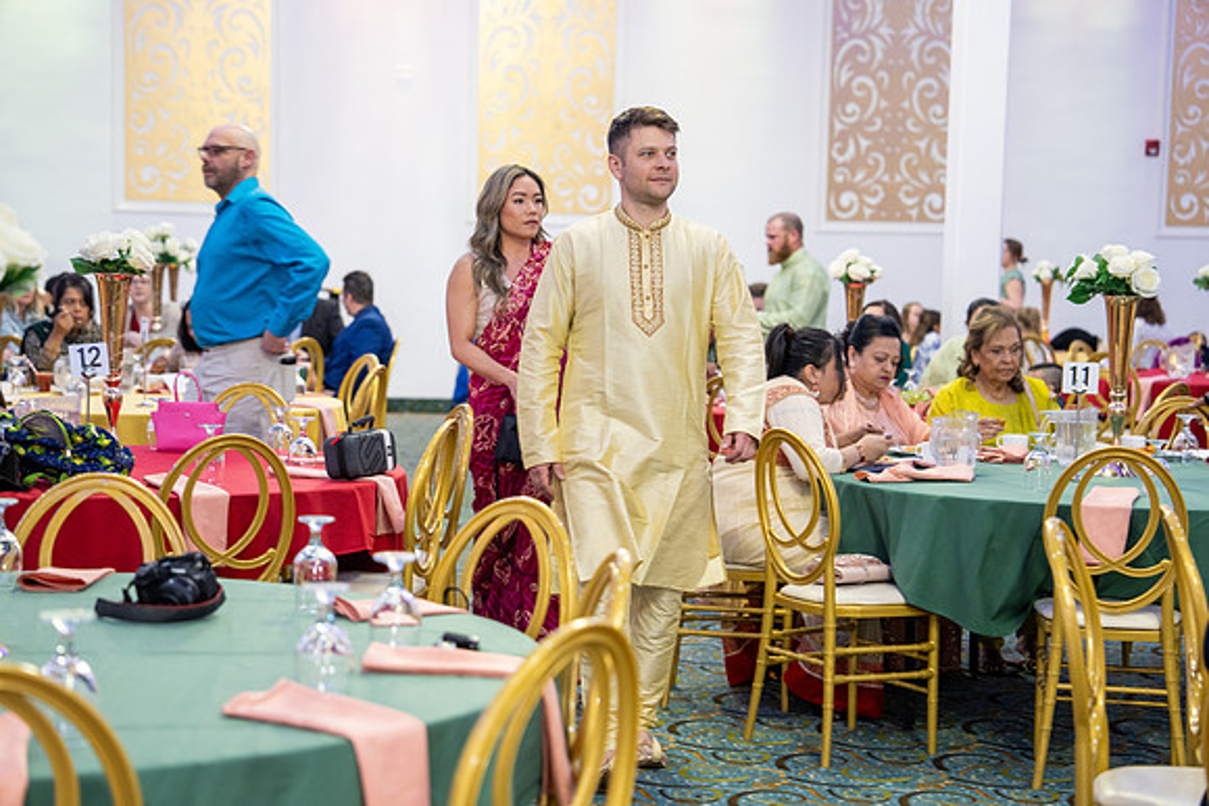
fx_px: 2351
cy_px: 403
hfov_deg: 28.8
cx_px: 604
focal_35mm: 70
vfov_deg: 19.5
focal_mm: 70
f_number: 2.8
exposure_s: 1/125
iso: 1600
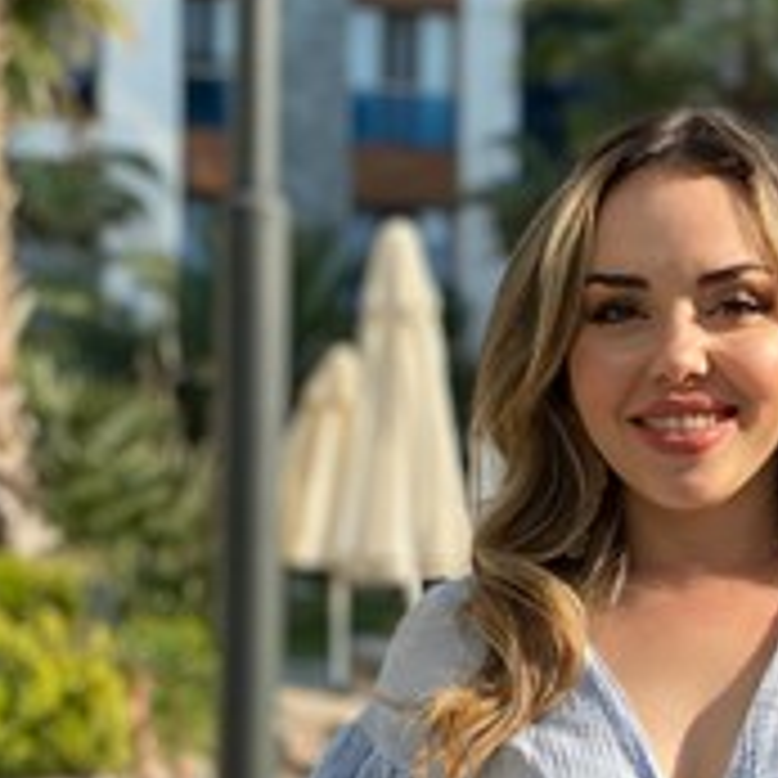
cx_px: 675
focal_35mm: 110
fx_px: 2797
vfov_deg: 15.3
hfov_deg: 15.7
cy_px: 897
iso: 20
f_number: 2
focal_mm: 6
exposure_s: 1/813
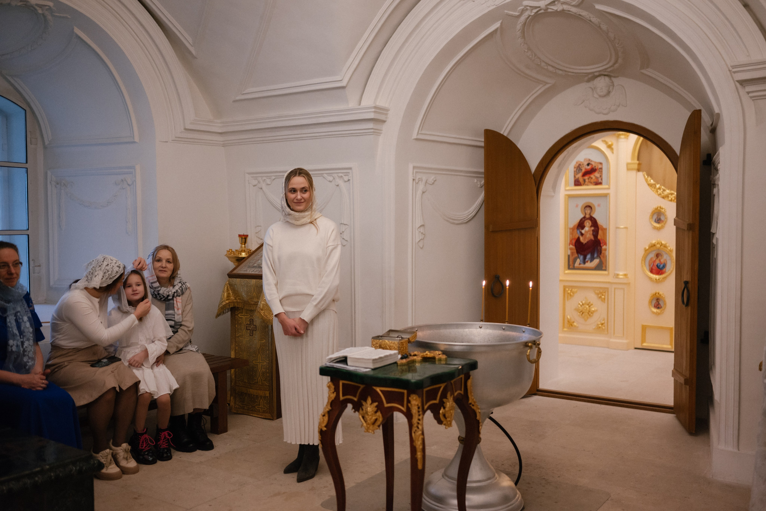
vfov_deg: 37.9
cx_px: 383
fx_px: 745
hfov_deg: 54.4
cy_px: 256
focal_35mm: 35
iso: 1250
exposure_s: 1/320
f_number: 1.8
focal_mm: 35
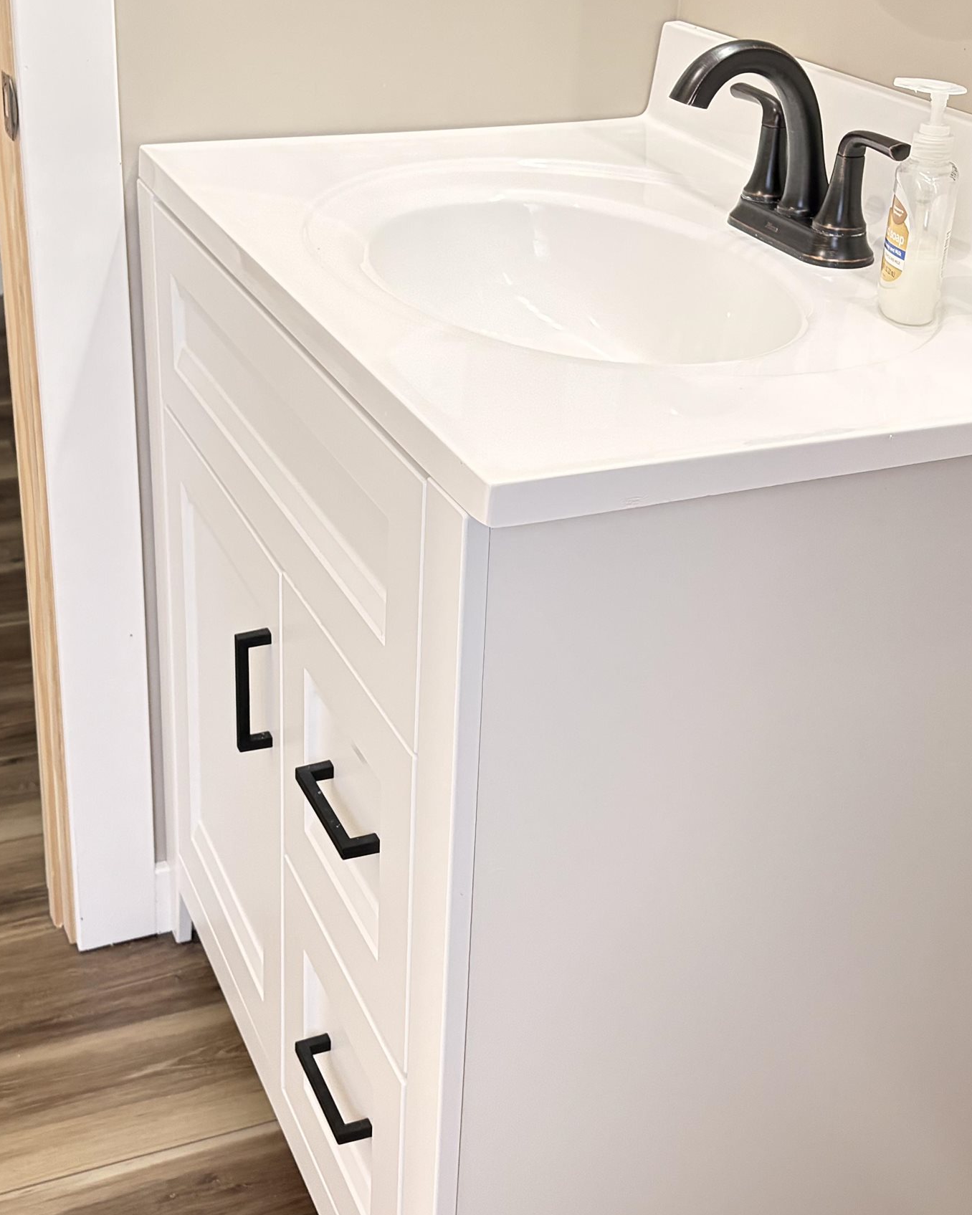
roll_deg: +0.0
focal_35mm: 46
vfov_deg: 40.1
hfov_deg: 32.6
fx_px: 1654
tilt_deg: -23.0
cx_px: 385
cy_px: 475
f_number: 1.6
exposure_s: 1/60
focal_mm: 5.96
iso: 400
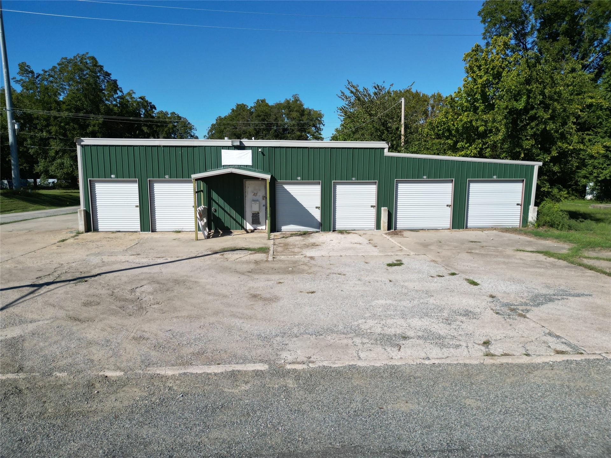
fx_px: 424
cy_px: 229
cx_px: 306
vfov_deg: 56.8
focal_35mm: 24
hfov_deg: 71.6
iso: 110
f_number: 1.7
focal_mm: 6.72
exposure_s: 1/3200
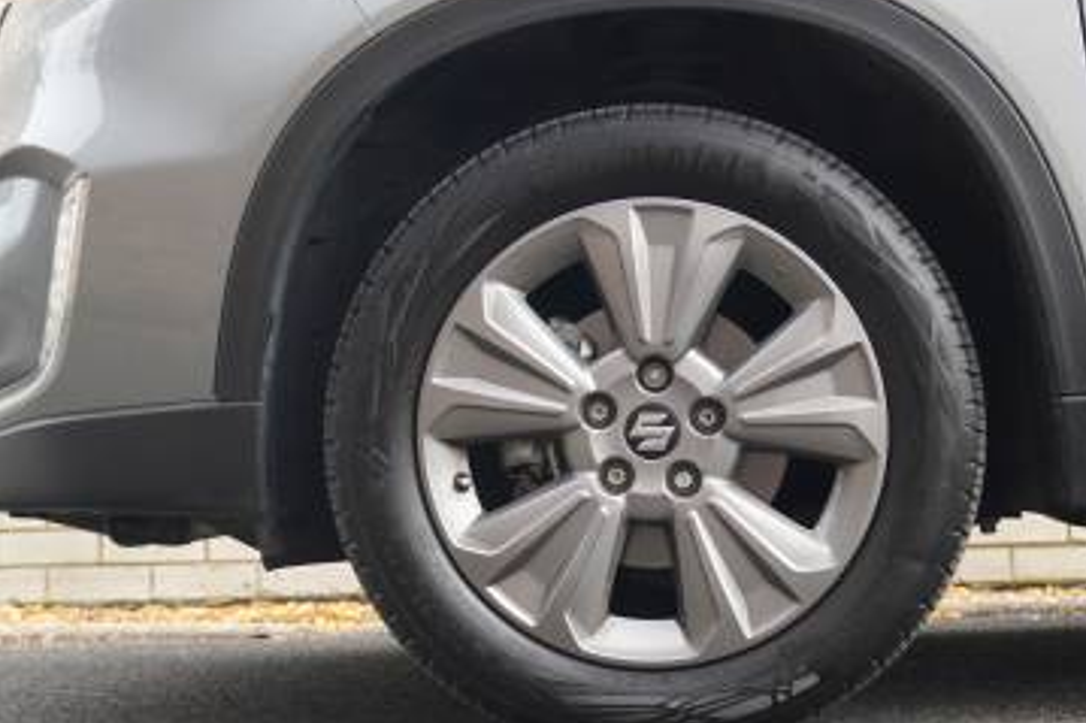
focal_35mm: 91
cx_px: 626
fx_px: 2744
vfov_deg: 15.0
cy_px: 309
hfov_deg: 22.4
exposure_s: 1/160
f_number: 5
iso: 320
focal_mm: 34
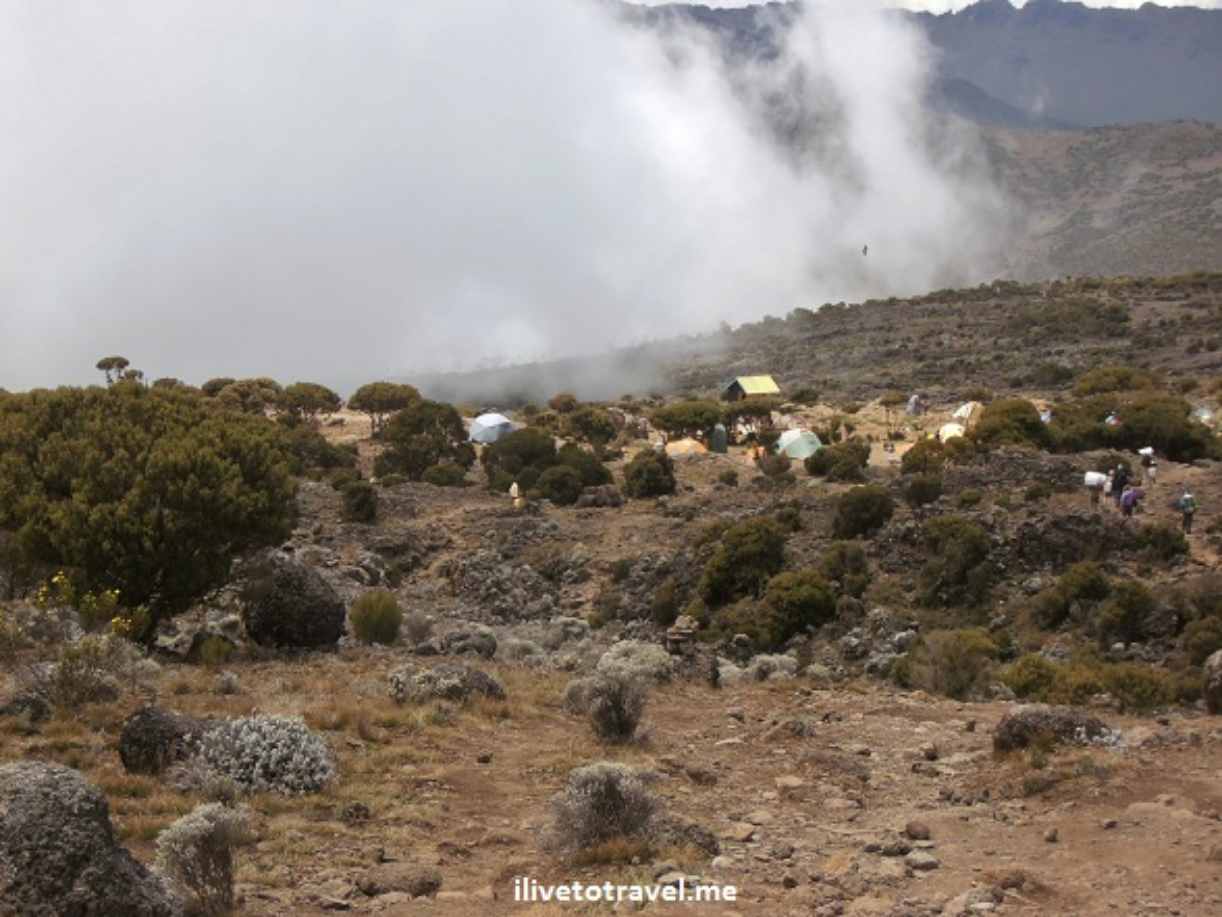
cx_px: 611
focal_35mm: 78
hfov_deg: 25.0
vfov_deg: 18.9
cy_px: 458
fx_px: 2754
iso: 80
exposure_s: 1/320
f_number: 4.8
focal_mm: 13.79
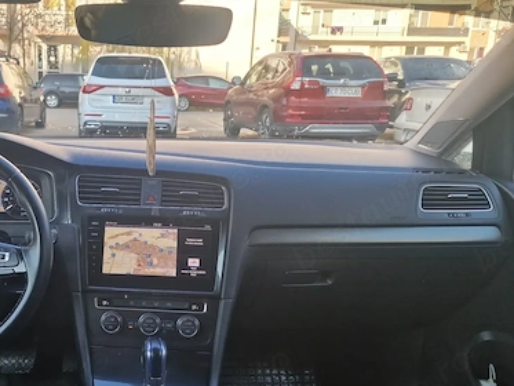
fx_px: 550
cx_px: 128
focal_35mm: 37
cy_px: 222
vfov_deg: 38.6
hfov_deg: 48.2
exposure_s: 1/180
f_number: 1.8
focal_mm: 6.4
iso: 64
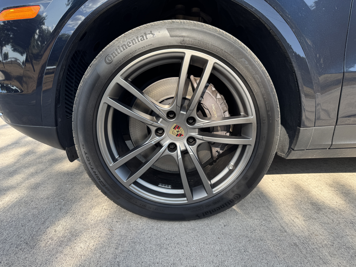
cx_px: 178
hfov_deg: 71.6
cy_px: 134
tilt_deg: -15.8
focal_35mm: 24
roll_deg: -0.9
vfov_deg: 56.8
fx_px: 247
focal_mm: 6.76
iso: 80
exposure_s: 1/876
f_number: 1.78
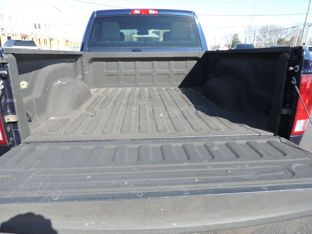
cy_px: 117
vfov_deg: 56.8
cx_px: 156
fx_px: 216
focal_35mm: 24
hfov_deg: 71.6
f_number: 3
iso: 80
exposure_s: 1/320
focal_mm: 4.3
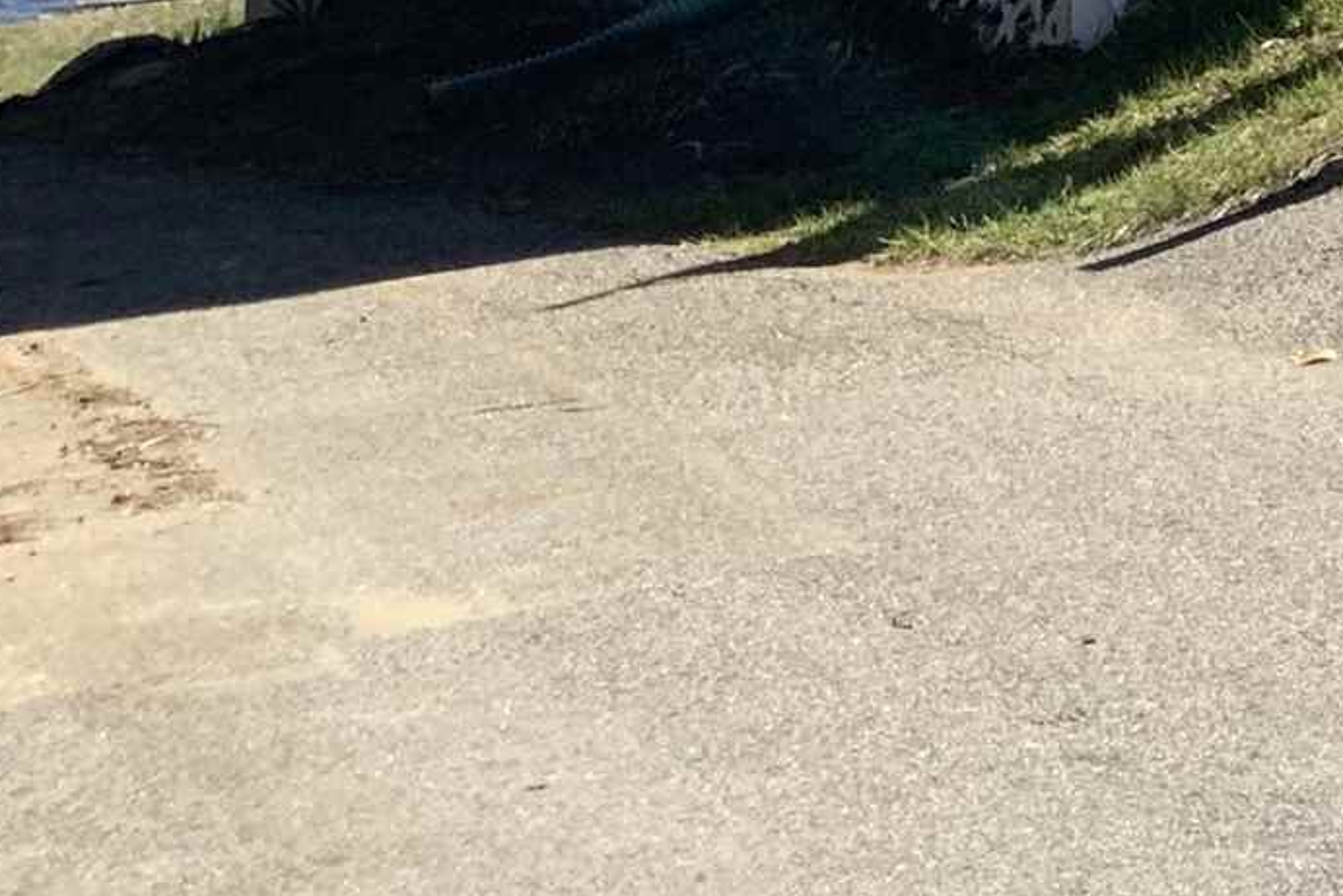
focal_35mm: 134
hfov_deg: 13.1
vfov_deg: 9.2
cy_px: -1248
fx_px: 5000
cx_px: 2723
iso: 16
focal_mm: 3
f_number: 1.8
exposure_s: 1/1412
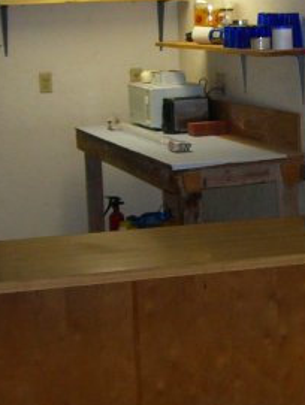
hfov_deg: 13.0
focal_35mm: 112
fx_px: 1313
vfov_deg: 17.5
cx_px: 351
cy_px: 158
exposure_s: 1/60
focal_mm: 6.2
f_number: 2.7
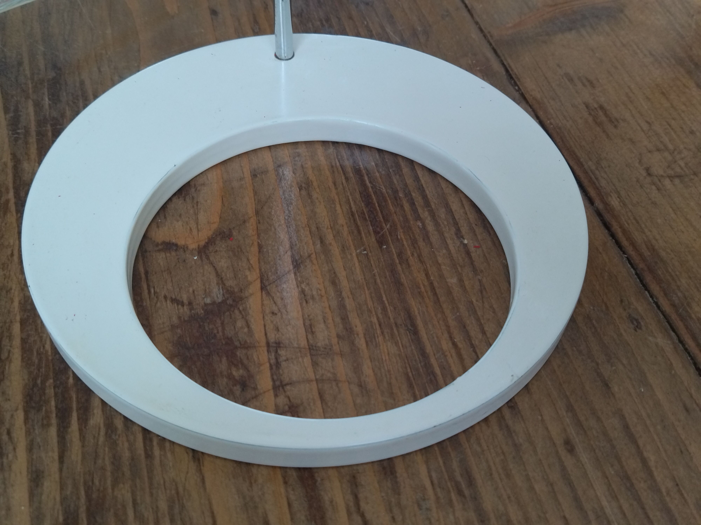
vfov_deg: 51.4
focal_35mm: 27
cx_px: 350
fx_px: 547
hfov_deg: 65.3
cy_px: 262
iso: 128
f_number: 1.79
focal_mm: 4.74
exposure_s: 1/33
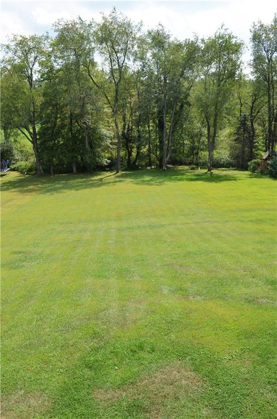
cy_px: 210
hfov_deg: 47.7
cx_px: 138
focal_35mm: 27
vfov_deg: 67.5
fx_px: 313
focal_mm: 18
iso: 160
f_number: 8
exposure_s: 1/250
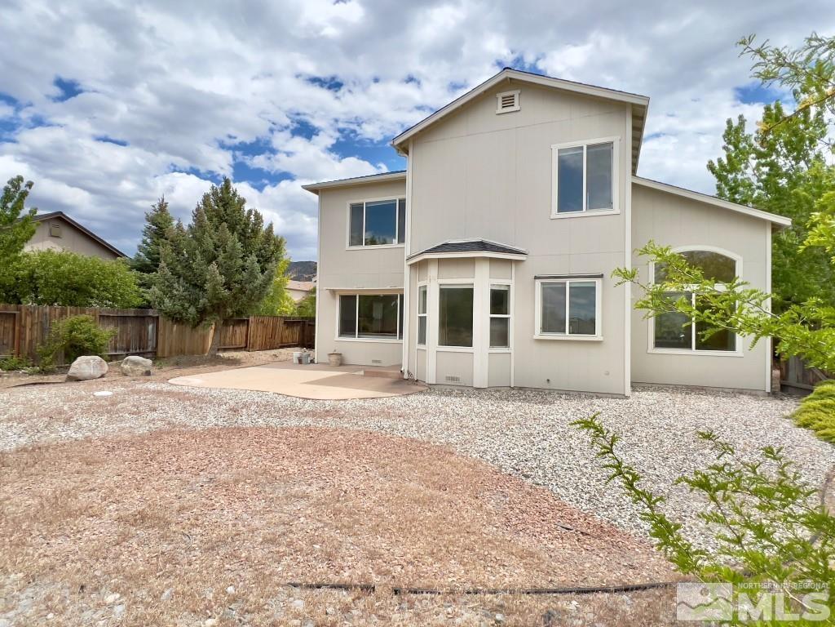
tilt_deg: +0.6
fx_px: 314
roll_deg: -0.8
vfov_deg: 89.9
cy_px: 314
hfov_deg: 106.2
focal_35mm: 13
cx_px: 418
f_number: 1.8
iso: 32
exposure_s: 1/2137
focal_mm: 1.57
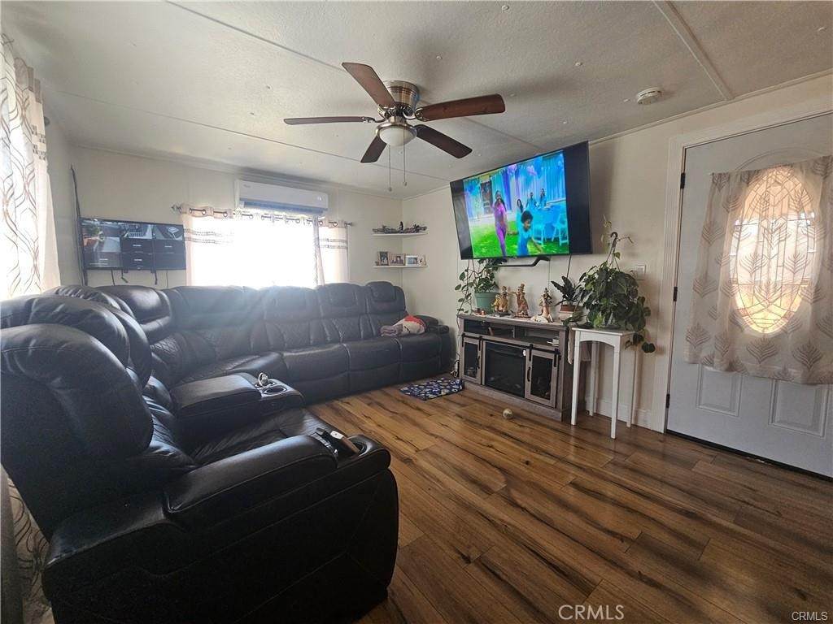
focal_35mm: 13
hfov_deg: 106.2
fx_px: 313
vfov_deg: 89.9
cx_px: 416
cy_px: 312
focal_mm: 2.2
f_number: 2.2
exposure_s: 1/100
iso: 320
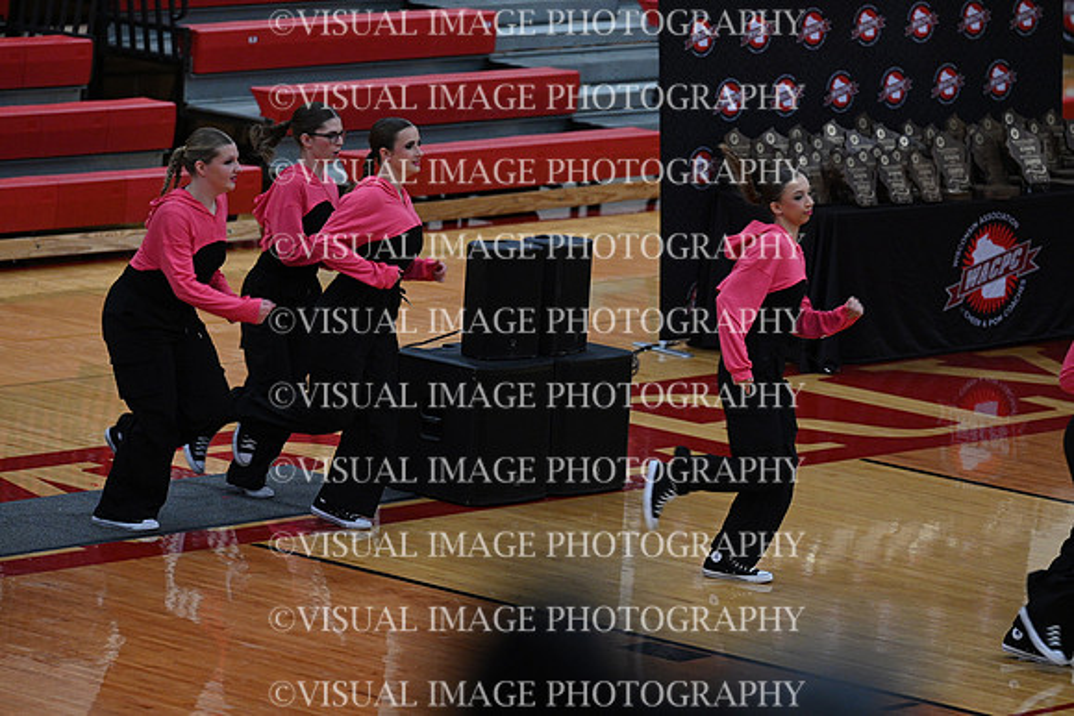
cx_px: 537
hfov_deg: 10.3
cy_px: 358
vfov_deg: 6.9
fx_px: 5968
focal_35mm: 200
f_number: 4
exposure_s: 1/400
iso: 4000
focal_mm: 200
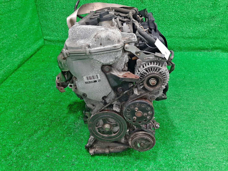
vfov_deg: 53.1
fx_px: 171
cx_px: 114
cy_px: 86
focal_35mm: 26
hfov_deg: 67.3
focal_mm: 3.93
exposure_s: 1/50
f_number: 1.7
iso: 186
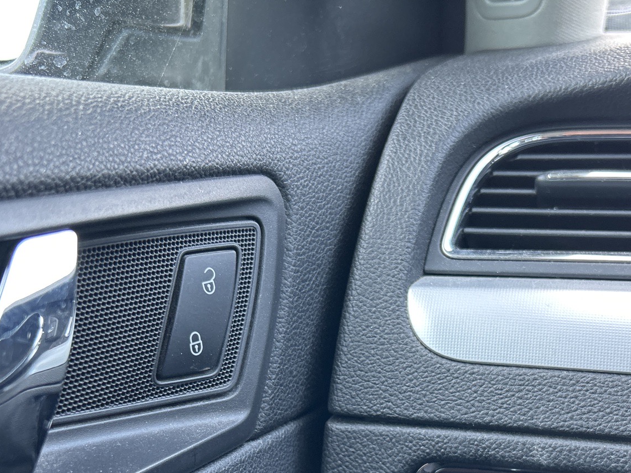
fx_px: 802
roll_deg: +1.6
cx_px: 336
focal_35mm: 44
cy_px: 399
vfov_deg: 31.7
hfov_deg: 42.9
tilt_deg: -18.4
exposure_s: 1/121
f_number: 1.5
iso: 125
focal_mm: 5.7
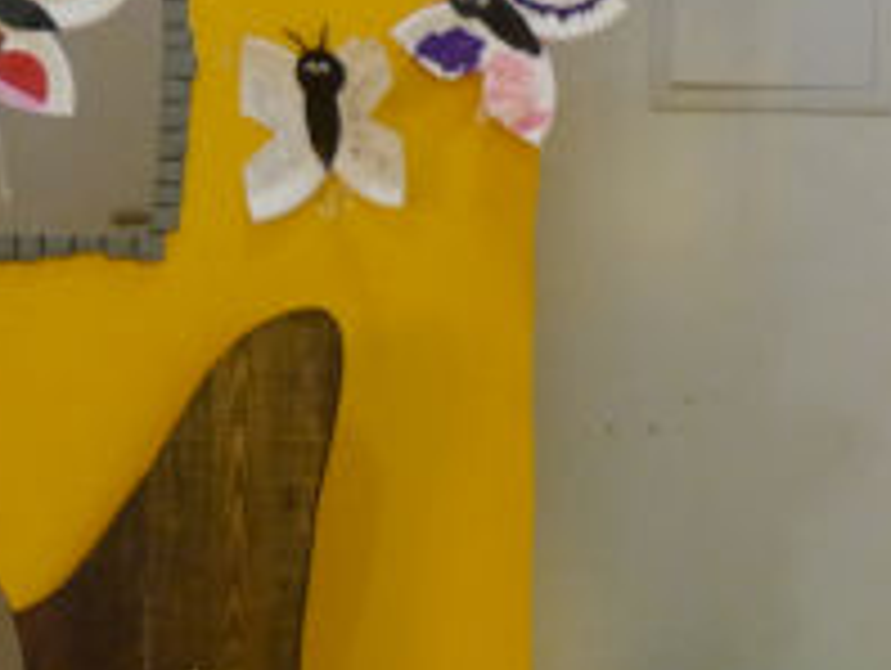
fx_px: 15179
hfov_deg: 3.4
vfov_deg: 2.5
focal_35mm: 589
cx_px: -432
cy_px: 351
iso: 1600
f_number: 5.4
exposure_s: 1/60
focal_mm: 73
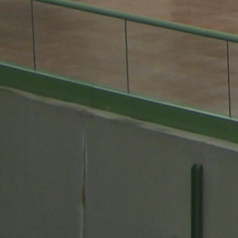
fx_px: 2271
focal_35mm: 292
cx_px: 621
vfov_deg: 5.8
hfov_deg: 5.7
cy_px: -336
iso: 50
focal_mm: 7.1
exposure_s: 1/475
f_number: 3.1
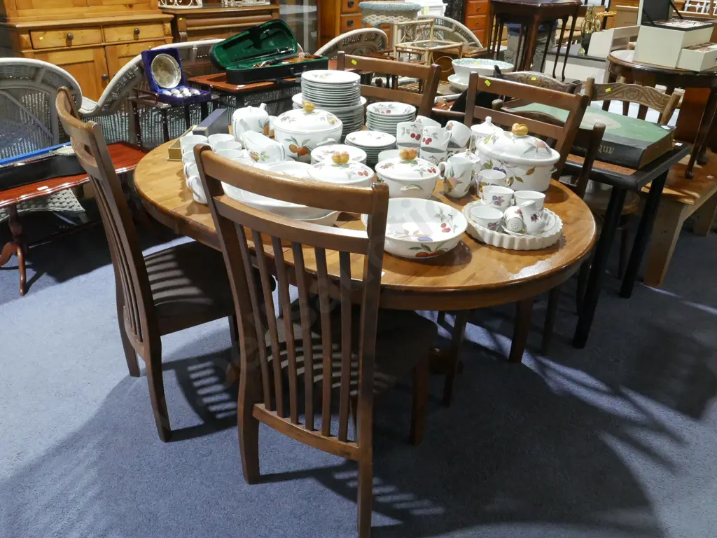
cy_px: 269
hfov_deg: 63.4
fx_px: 580
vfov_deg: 49.7
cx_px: 358
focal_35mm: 28
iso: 3200
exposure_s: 1/50
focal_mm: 14
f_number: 10
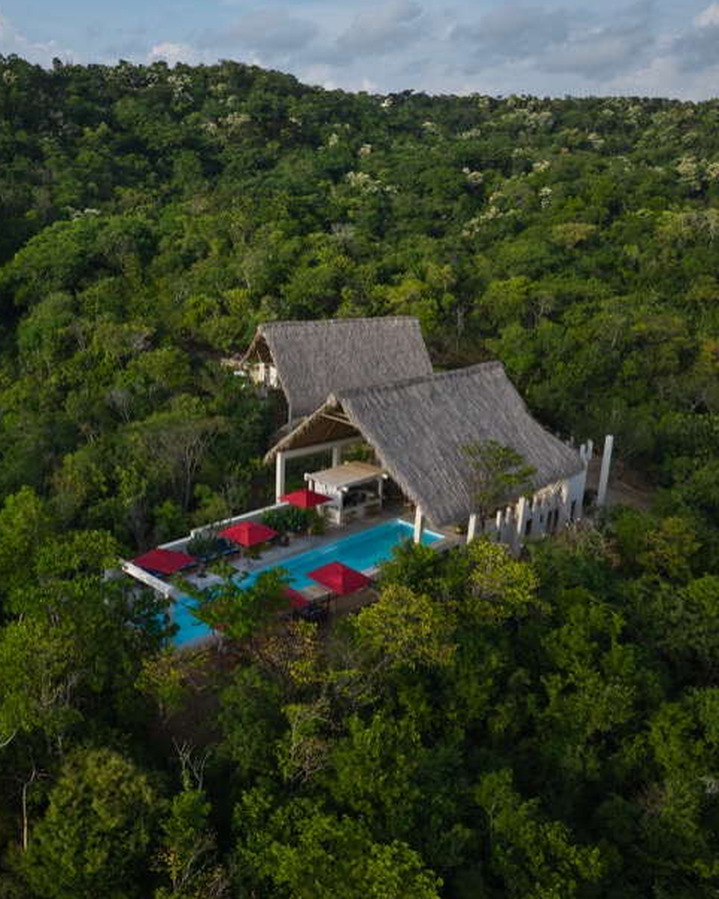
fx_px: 931
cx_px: 221
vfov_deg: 51.5
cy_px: 448
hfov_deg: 41.5
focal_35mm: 35
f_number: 2.8
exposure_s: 1/2000
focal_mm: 12.29
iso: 150
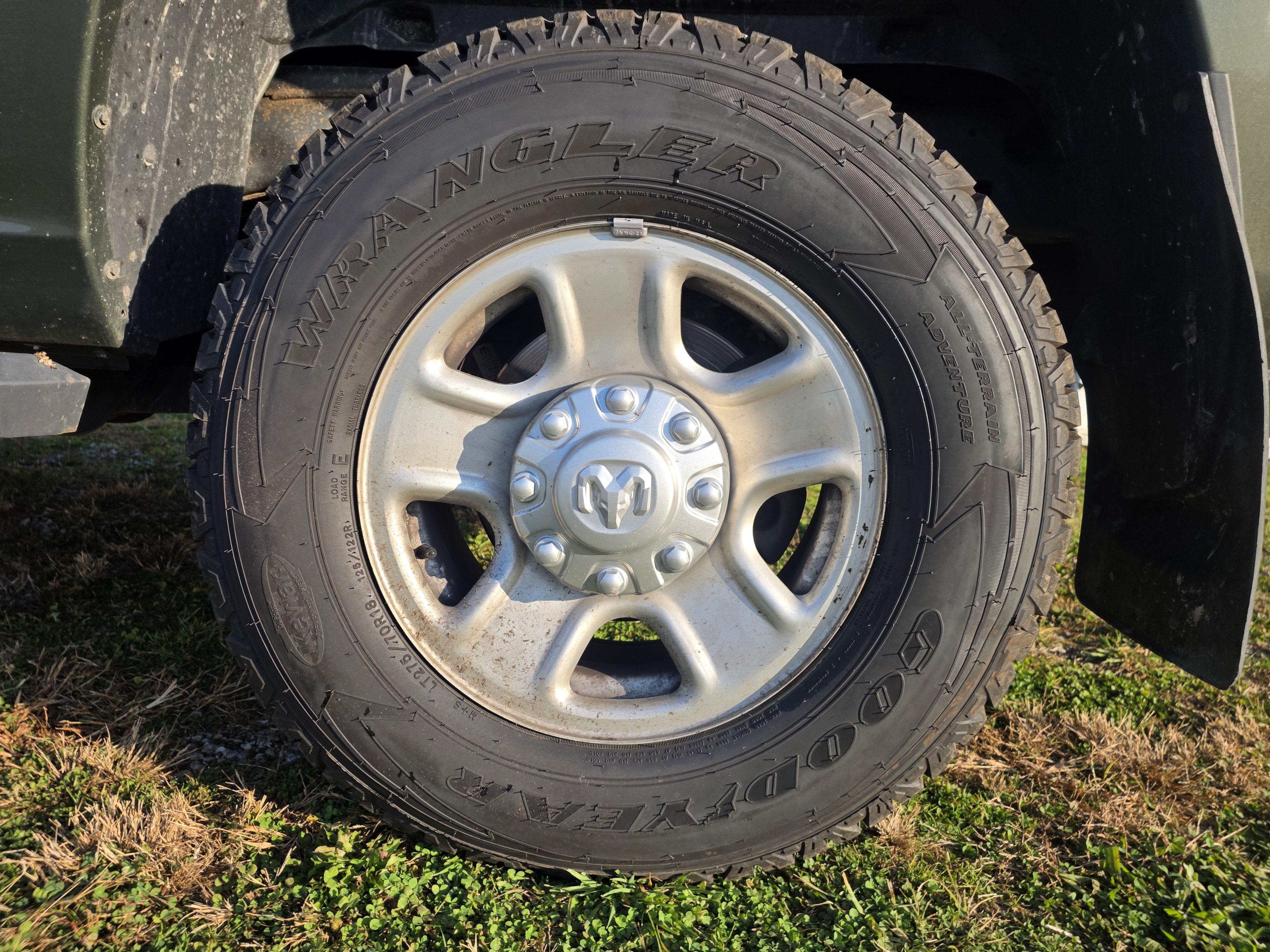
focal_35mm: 23
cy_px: 476
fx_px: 844
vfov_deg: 58.9
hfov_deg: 73.9
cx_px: 635
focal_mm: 6.25
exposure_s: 1/2905
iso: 80
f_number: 1.7
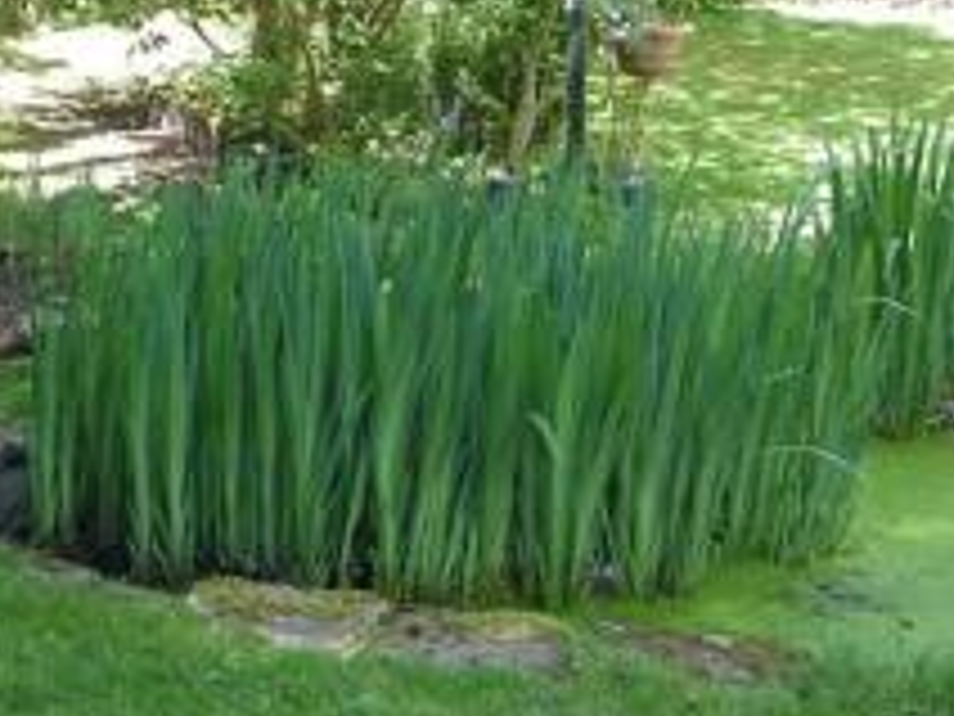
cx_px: 70
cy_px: 160
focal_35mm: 77
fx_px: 2122
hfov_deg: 24.5
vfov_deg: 19.0
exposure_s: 1/60
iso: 80
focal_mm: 4.9
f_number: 2.6
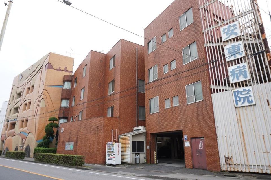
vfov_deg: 53.0
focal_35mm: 24
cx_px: 136
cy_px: 90
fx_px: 180
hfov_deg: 73.8
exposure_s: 1/125
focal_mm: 16
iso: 100
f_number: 8
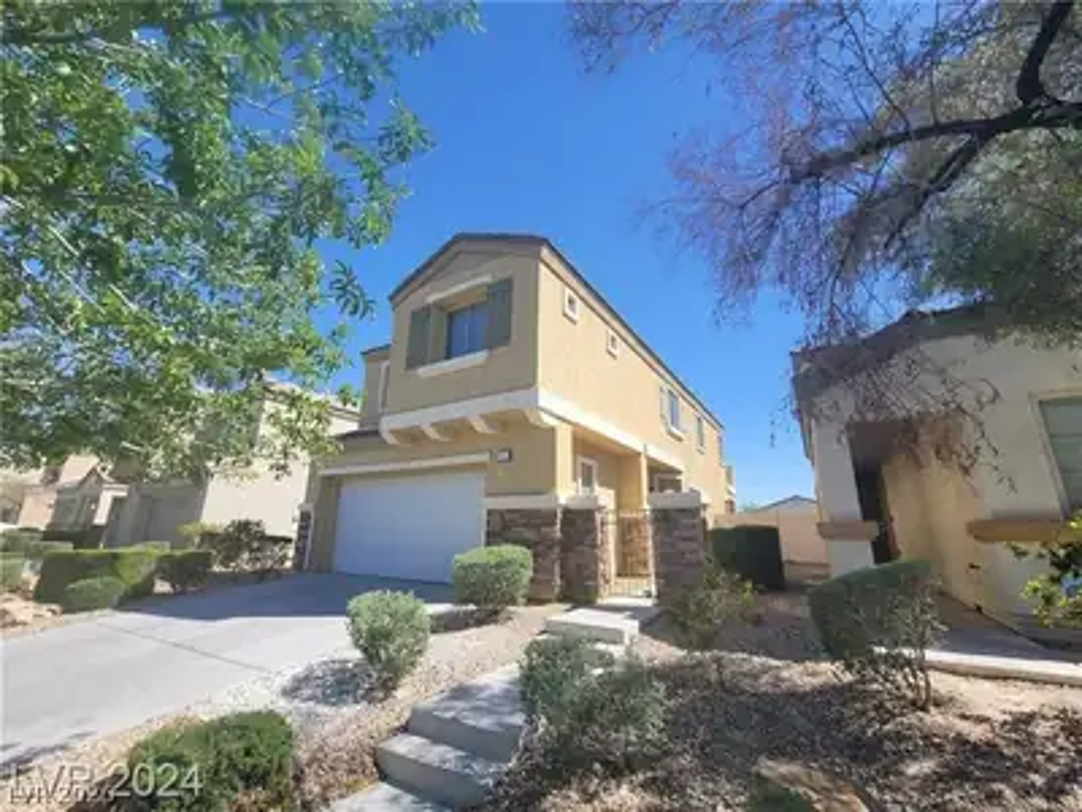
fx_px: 406
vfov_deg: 89.9
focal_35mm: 13
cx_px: 541
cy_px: 406
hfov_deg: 106.2
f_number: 2.2
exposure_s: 1/1235
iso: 64
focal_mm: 2.2
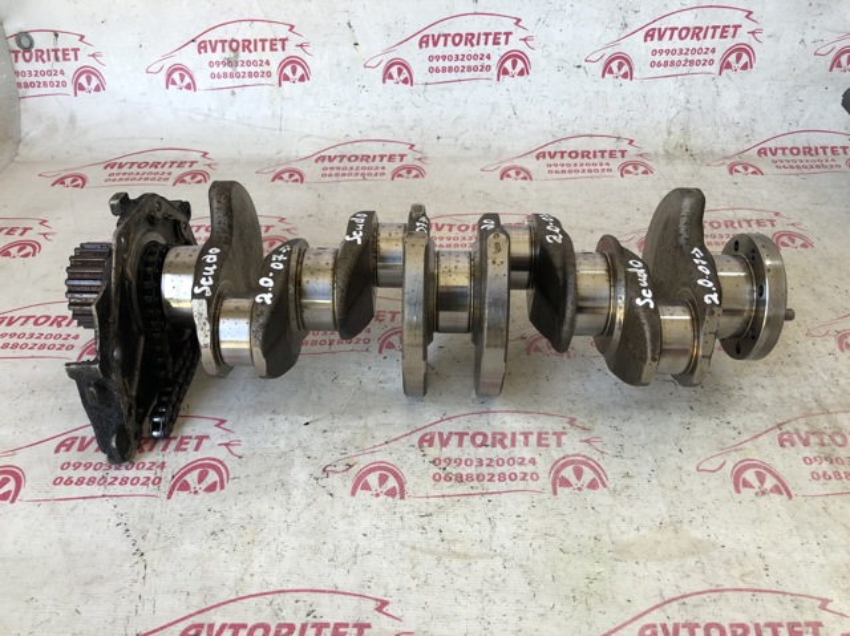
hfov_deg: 63.5
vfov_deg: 49.7
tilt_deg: -41.2
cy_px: 318
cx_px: 425
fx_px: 687
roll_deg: +0.7
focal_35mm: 28
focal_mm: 4
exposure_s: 1/120
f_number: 1.8
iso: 40
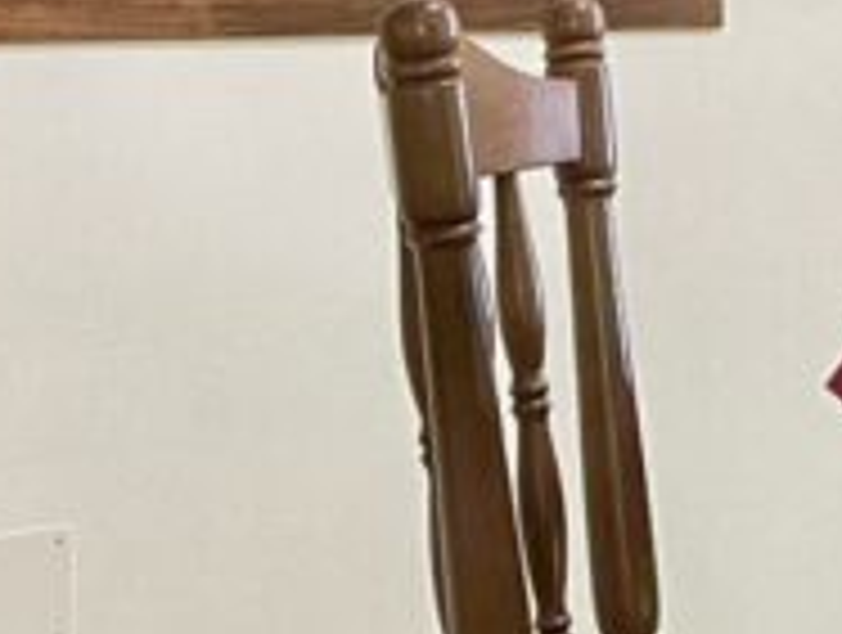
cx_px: 1594
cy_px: 36
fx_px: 3461
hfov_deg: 12.5
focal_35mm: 142
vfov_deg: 10.4
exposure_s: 1/50
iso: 400
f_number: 1.6
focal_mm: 4.2
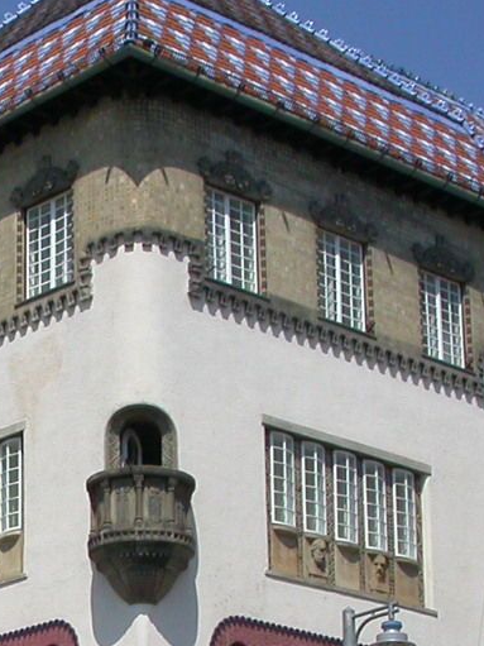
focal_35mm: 119
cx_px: -99
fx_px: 2219
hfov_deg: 12.2
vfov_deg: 16.2
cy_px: 656
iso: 100
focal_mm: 7.85
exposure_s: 1/545
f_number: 7.5
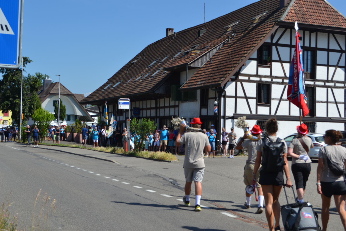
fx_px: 505
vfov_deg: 25.7
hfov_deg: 37.9
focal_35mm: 52
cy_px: 116
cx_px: 173
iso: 100
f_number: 8
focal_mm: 35
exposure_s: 1/250
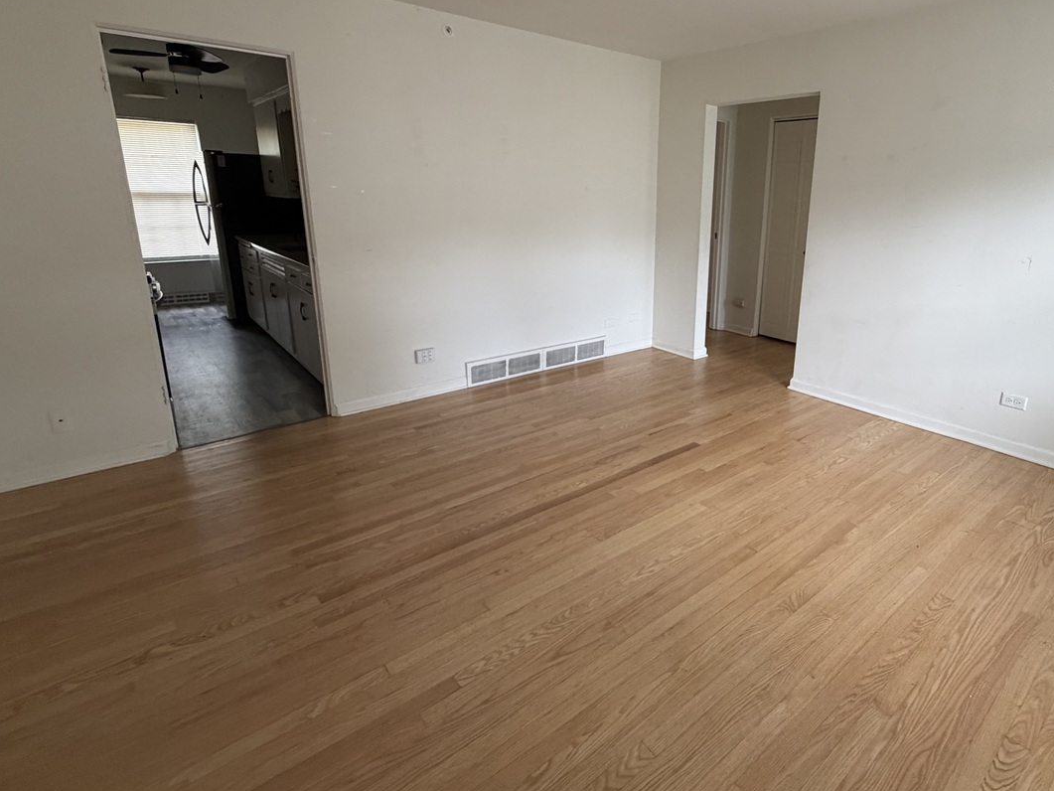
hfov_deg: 83.6
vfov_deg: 68.3
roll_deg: -1.4
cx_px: 635
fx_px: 579
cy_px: 336
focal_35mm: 19
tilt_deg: -13.5
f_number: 2.2
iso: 320
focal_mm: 2.22
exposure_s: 1/120
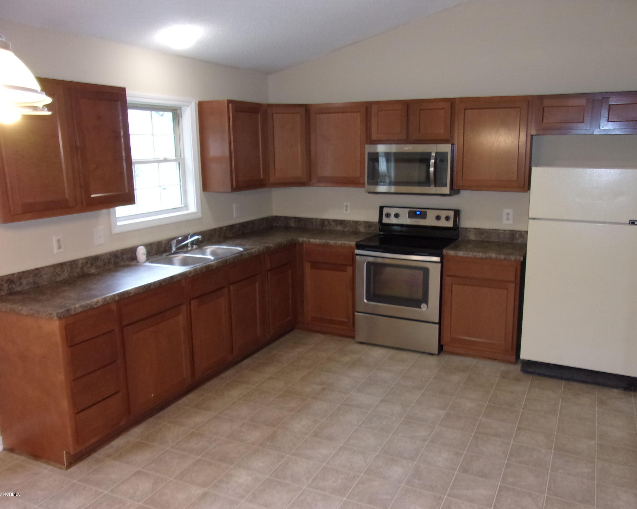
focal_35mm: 29
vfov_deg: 50.0
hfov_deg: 60.4
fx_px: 547
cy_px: 249
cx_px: 337
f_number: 3
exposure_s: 1/34
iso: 200
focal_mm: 4.9
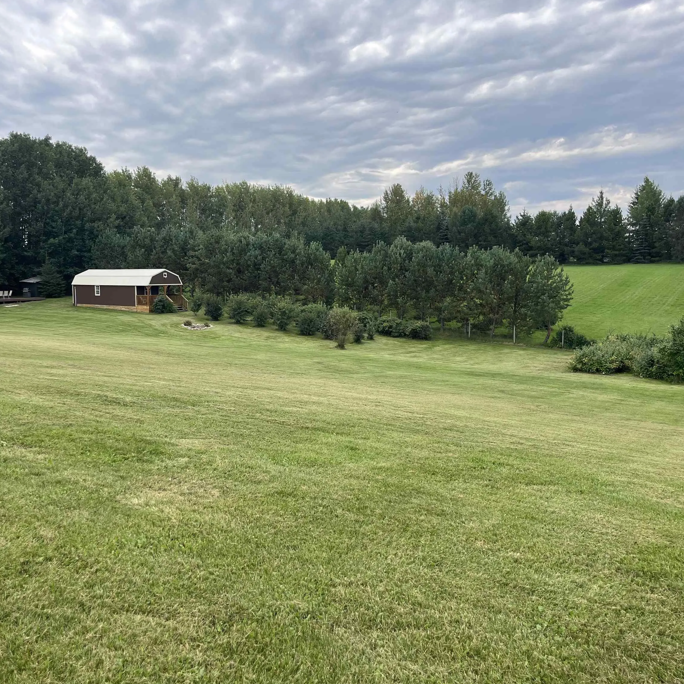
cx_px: 276
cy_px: 342
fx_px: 693
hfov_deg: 52.2
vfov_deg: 52.5
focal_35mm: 31
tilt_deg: -6.5
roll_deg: +1.2
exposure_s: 1/1536
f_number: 1.6
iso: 50
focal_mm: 5.1
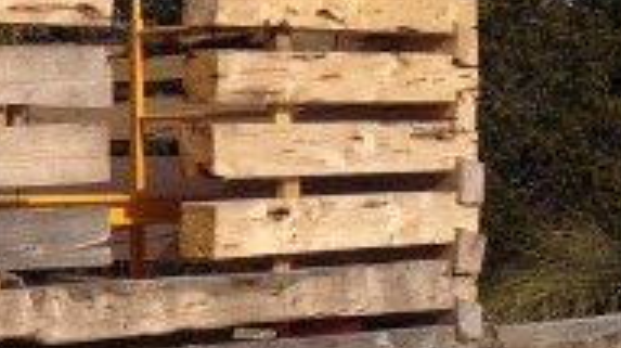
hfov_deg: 12.7
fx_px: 2632
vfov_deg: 7.6
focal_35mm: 160
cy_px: 237
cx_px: -325
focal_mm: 4.28
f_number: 2.4
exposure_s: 1/3067
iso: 50
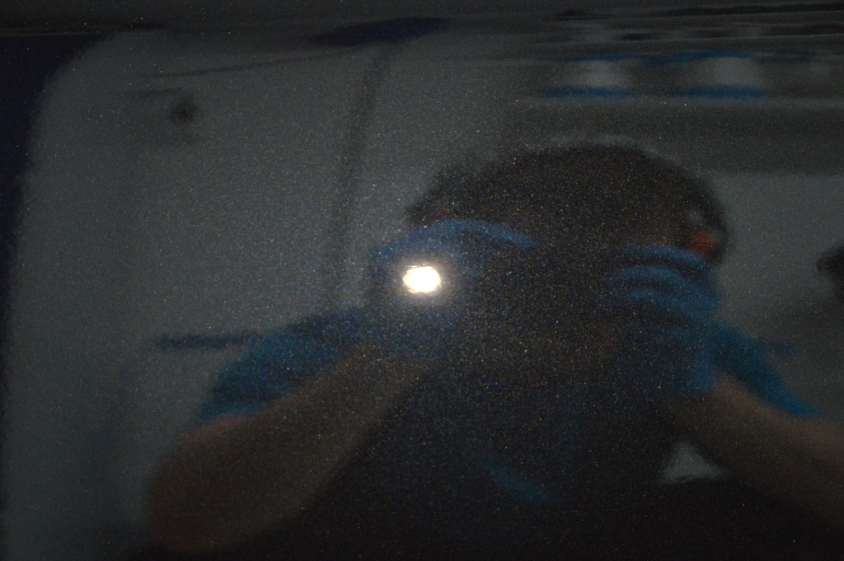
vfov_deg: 16.2
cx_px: 422
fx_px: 1968
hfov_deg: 24.2
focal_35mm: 84
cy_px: 280
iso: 2000
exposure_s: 1/60
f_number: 5
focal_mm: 56
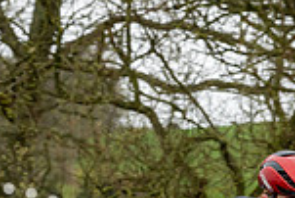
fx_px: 2198
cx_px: 289
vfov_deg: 5.1
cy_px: 266
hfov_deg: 7.6
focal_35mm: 268
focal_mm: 70
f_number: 4
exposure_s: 1/1000
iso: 1000
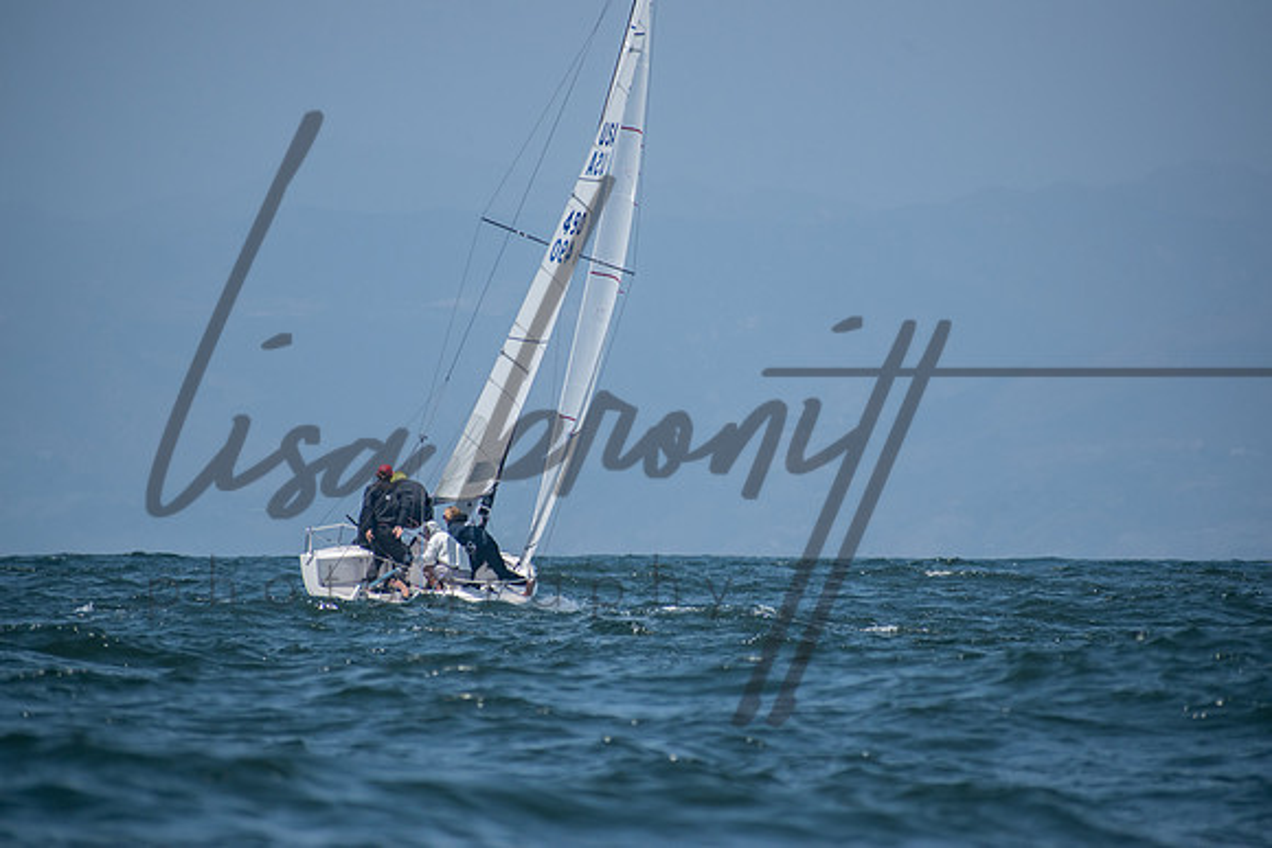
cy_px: 424
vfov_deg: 3.1
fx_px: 15903
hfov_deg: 4.6
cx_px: 636
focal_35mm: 450
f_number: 8
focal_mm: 300
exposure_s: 1/1600
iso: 400
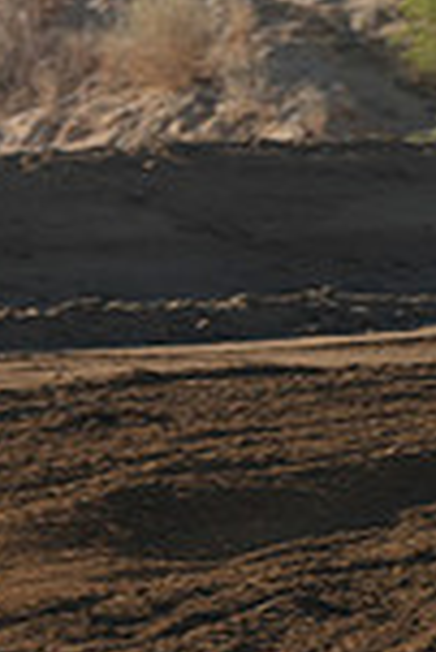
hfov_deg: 1.9
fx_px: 12886
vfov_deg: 2.9
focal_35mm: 711
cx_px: -712
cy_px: 438
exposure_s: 1/250
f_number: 11
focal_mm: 185
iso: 250
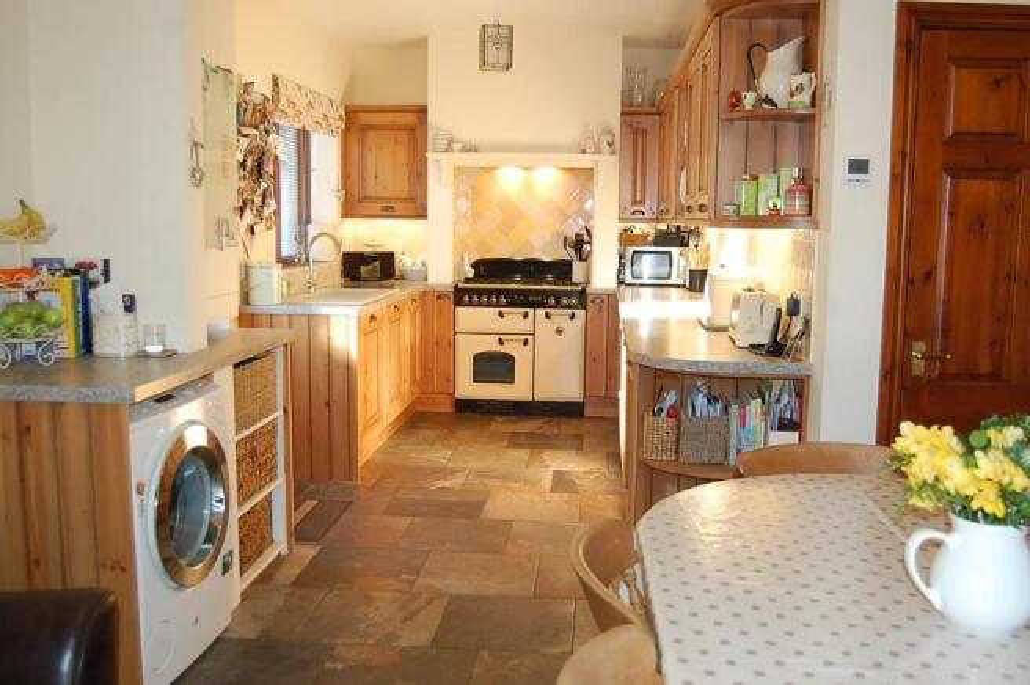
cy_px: 342
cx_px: 515
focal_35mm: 34
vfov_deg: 38.3
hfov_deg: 55.2
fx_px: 986
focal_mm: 23
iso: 400
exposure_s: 1/60
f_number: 3.8
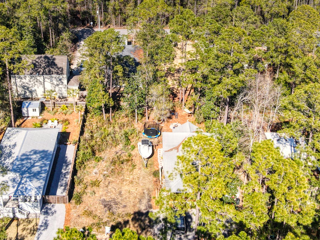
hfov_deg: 39.4
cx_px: 120
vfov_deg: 29.9
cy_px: 66
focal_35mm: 48
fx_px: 444
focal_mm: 4.5
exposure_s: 1/640
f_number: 2.8
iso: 100
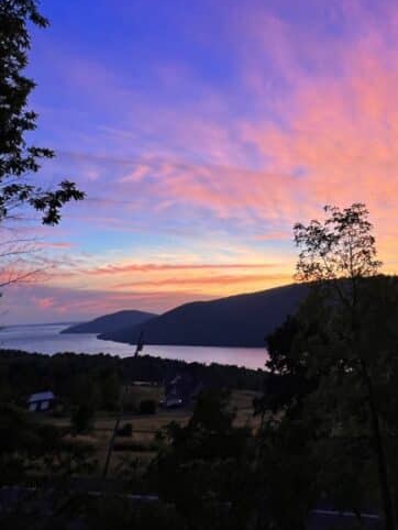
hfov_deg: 53.8
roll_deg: +2.1
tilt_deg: +32.4
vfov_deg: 63.9
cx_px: 334
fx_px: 352
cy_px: 71
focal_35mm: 23
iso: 80
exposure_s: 1/99
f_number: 1.8
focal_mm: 1.57
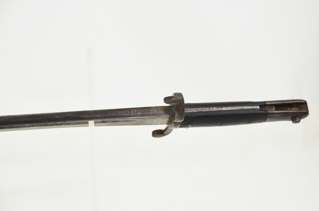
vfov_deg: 13.8
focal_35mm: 99
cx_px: 160
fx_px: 875
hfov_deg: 20.7
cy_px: 106
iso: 450
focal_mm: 66
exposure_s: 1/250
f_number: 5.3
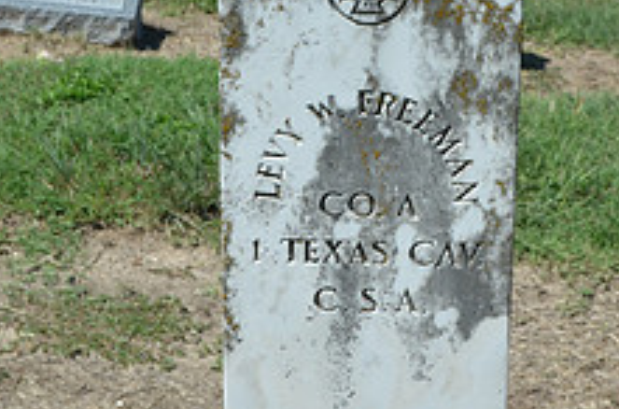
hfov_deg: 16.3
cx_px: 389
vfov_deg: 10.8
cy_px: 160
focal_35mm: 126
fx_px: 2160
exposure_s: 1/250
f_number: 8
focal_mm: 32
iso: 200
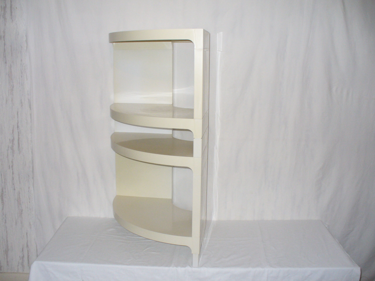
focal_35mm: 37
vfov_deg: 38.7
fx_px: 401
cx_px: 188
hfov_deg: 50.1
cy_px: 140
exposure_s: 1/30
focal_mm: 6.1
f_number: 2.8
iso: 200
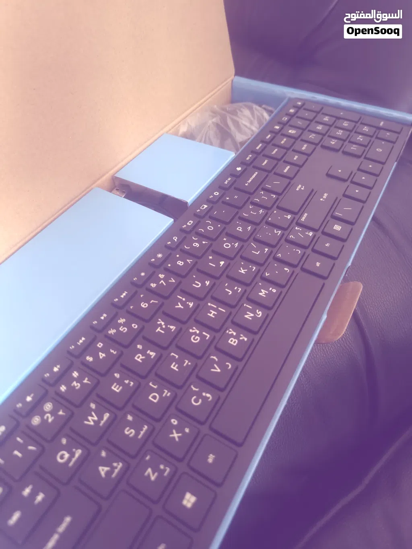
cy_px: 274
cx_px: 206
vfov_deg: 73.9
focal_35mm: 23
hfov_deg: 58.9
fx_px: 365
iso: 3200
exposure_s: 1/20
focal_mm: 5.59
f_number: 1.88
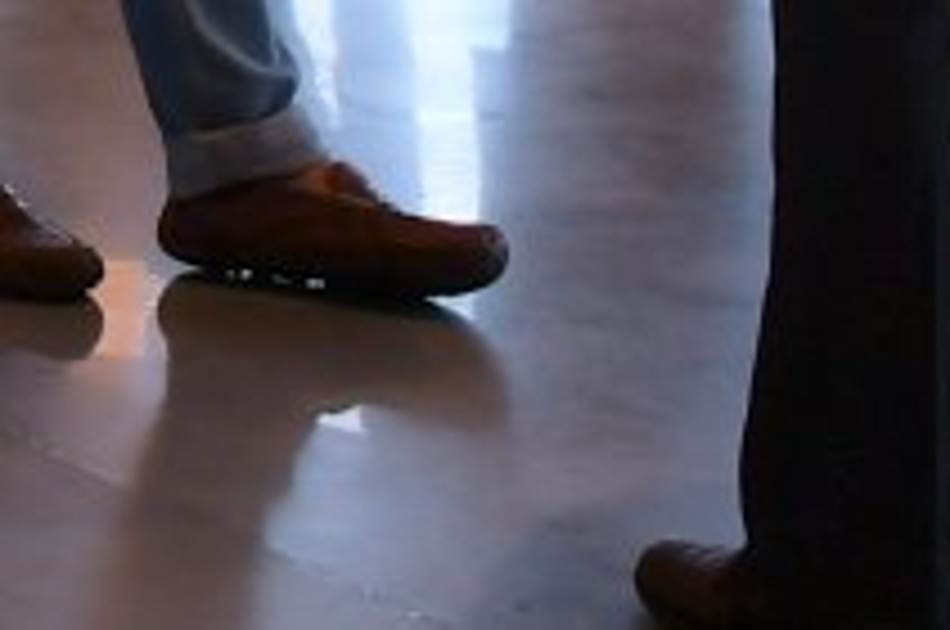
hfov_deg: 7.8
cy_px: -1440
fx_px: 6482
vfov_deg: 5.2
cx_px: -1369
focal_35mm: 246
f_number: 4
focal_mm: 24
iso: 320
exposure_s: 1/60
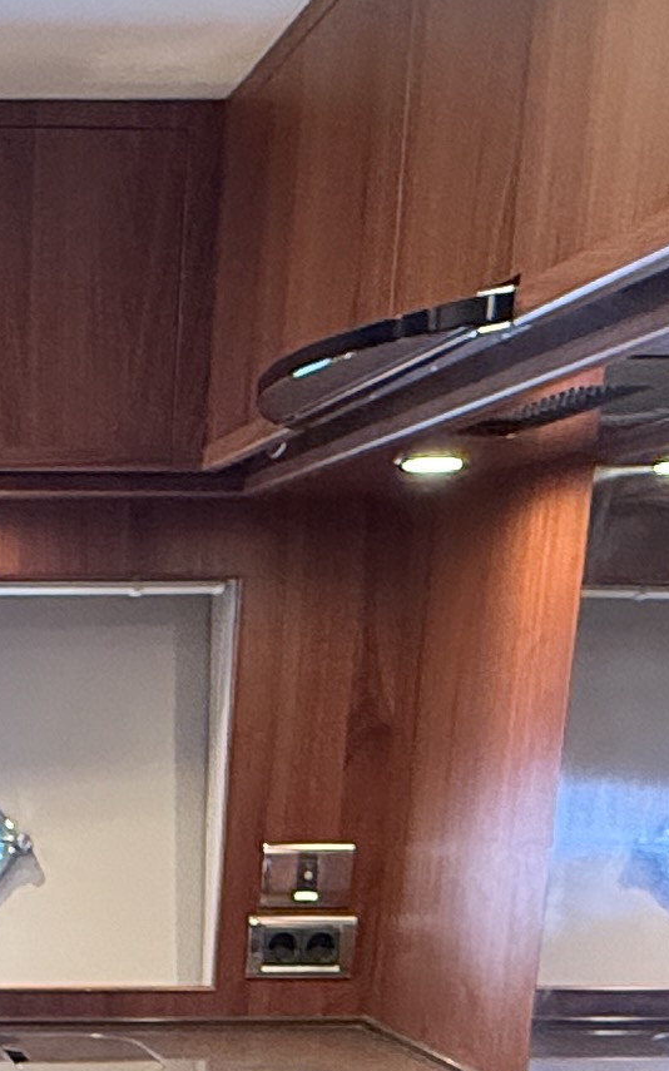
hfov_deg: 17.4
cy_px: 1270
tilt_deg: -15.3
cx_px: -209
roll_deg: -1.3
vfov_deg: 26.3
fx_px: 2043
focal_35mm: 70
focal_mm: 2.22
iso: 640
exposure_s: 1/60
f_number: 2.2
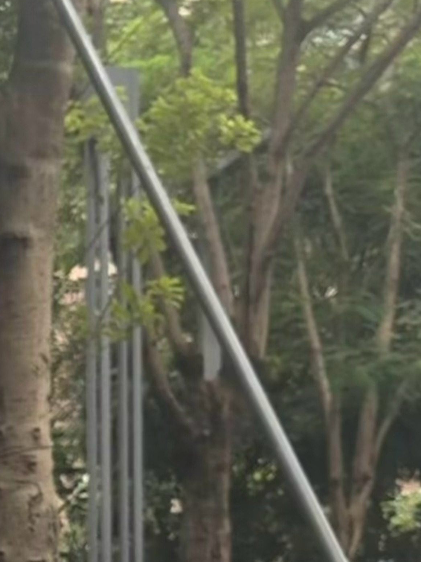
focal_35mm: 96
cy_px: 726
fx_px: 1557
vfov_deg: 19.0
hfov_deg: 13.7
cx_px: -346
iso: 125
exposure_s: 1/60
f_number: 1.5
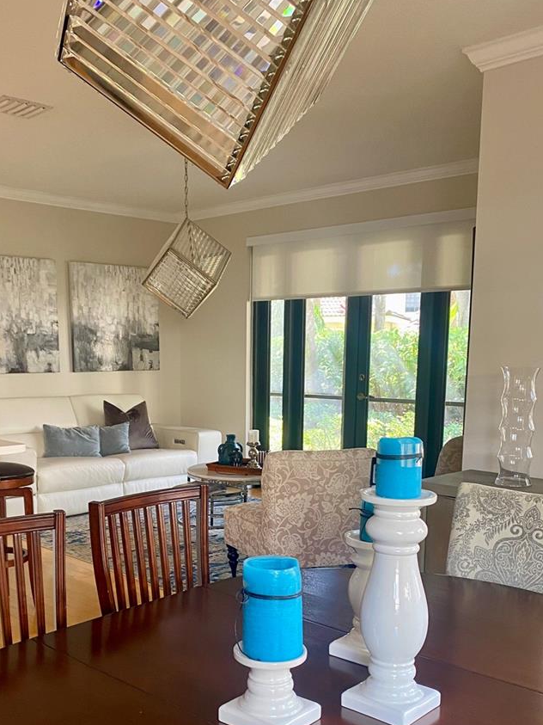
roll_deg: -0.4
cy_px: 478
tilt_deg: -9.5
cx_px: 230
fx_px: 774
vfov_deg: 49.4
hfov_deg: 38.6
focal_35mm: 37
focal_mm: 4.25
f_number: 1.8
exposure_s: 1/60
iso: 160
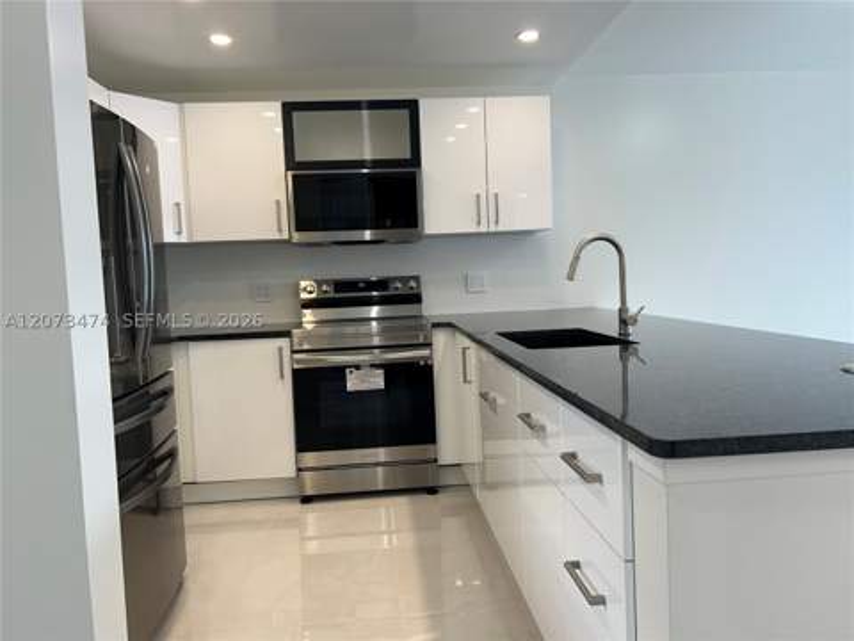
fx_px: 641
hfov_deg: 67.3
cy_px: 320
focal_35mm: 26
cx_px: 427
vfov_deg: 53.1
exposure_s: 1/120
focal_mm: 5.7
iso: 40
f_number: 1.5
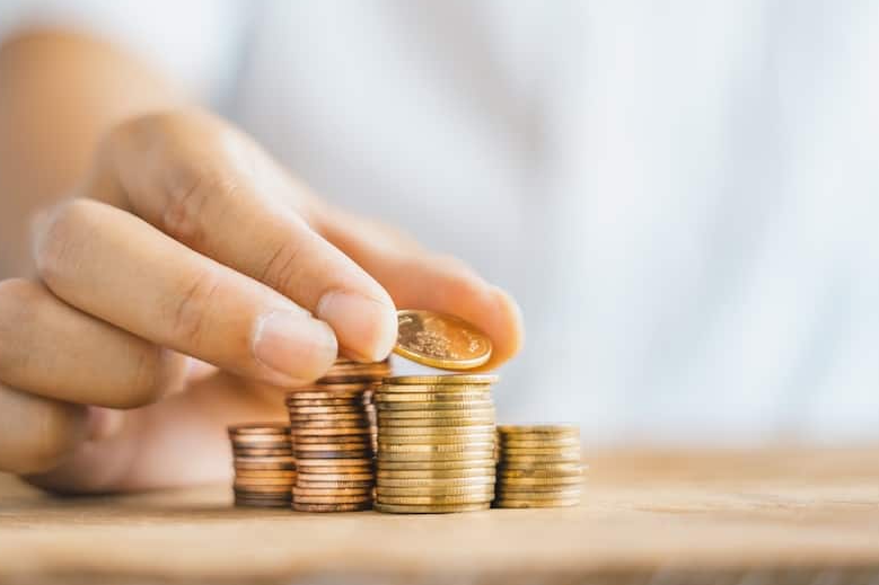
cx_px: 427
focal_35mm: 77
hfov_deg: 26.3
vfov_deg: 17.6
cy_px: 169
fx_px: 1880
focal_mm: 50
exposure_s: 1/125
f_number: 1.8
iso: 200
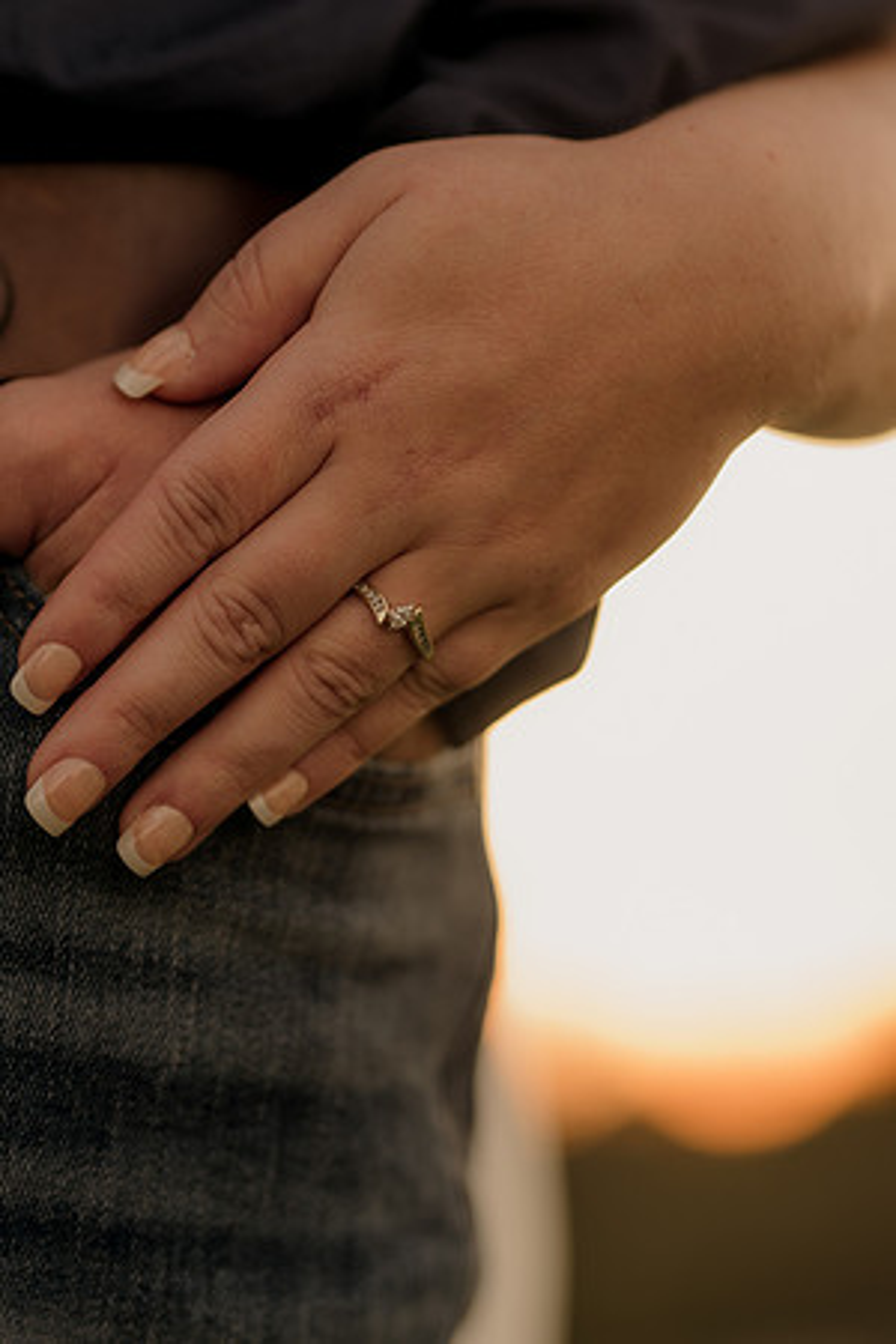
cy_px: 672
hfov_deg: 10.8
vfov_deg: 16.1
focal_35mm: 127
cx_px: 448
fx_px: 4741
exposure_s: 1/80
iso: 100
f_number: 1.8
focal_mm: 85
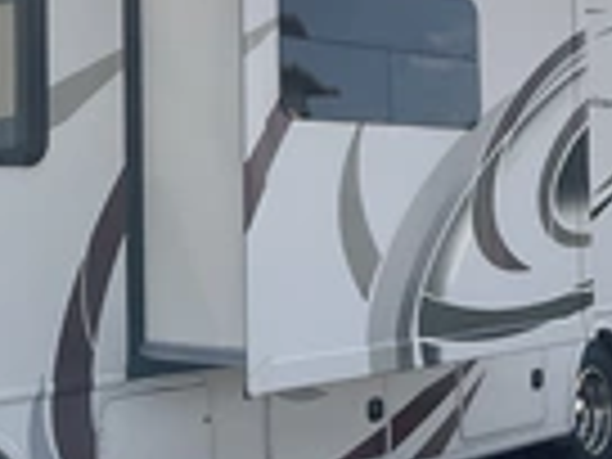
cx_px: 63
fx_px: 1503
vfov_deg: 17.3
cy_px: 112
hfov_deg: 22.5
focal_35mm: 85
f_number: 1.8
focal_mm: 3
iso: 25
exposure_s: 1/2801
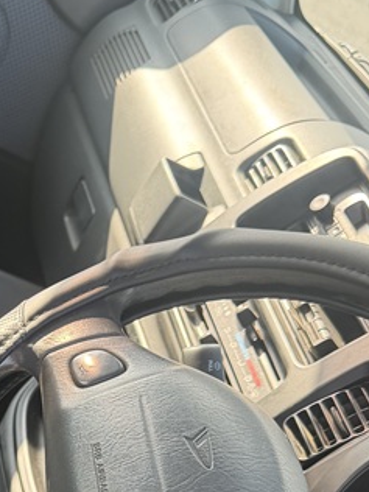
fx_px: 1080
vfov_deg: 24.1
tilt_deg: -38.9
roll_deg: -36.2
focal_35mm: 76
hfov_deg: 18.7
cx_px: -31
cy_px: 534
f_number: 1.78
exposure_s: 1/263
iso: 80
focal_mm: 6.76
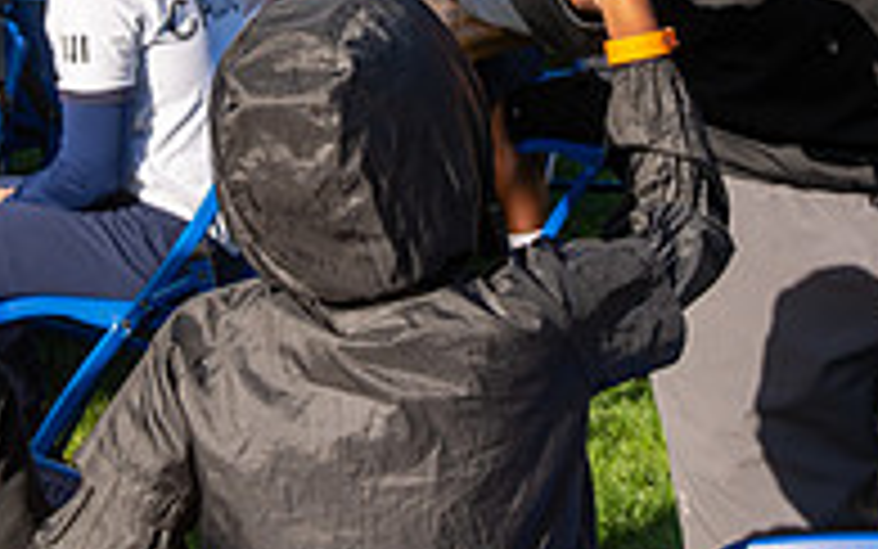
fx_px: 2753
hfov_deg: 18.1
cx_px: 342
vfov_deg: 11.2
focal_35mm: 115
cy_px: -97
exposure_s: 1/160
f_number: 8
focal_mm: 38
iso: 100
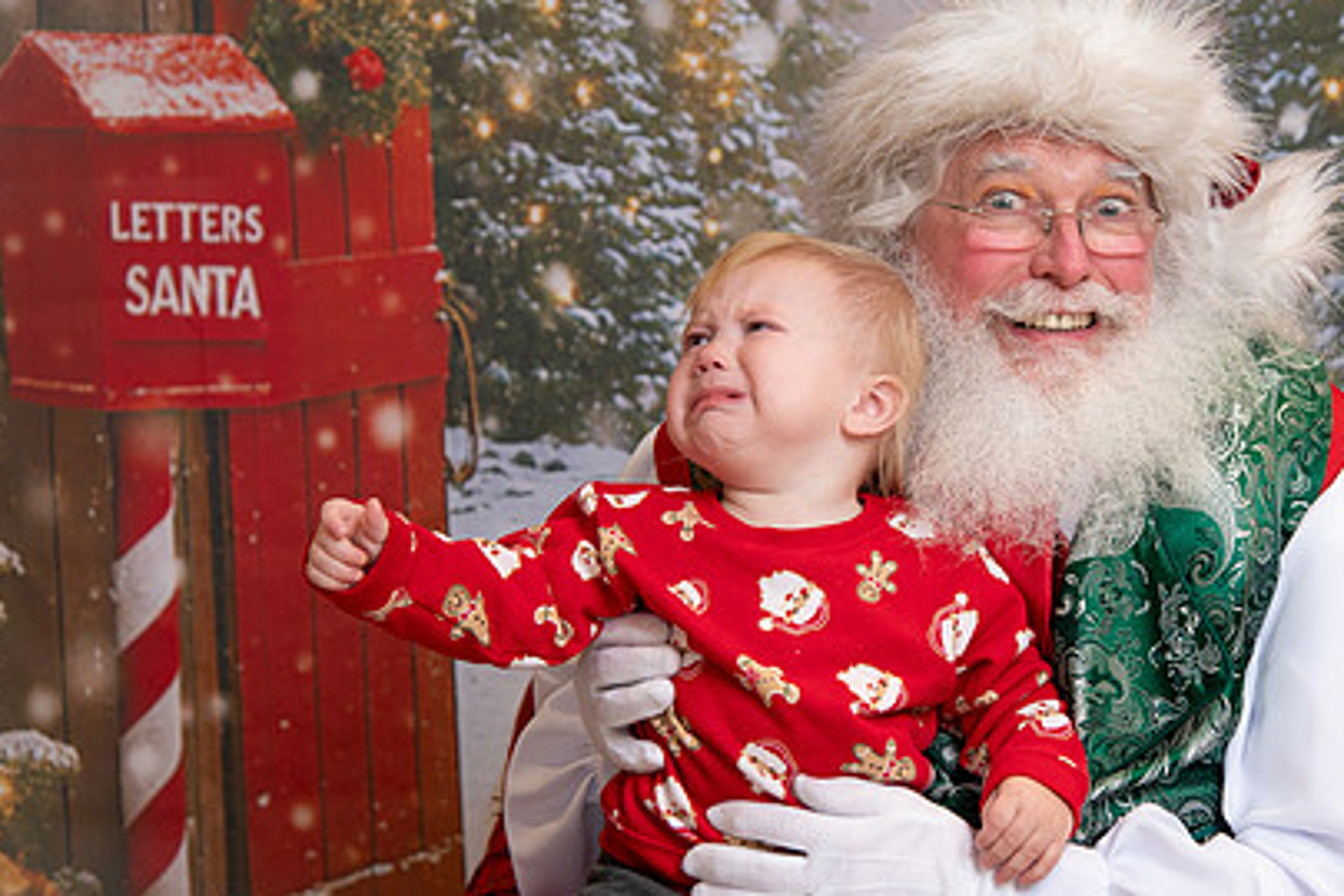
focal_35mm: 93
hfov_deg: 21.9
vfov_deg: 14.7
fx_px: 3472
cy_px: 431
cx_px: 836
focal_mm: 65
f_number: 4.5
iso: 1250
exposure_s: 1/200
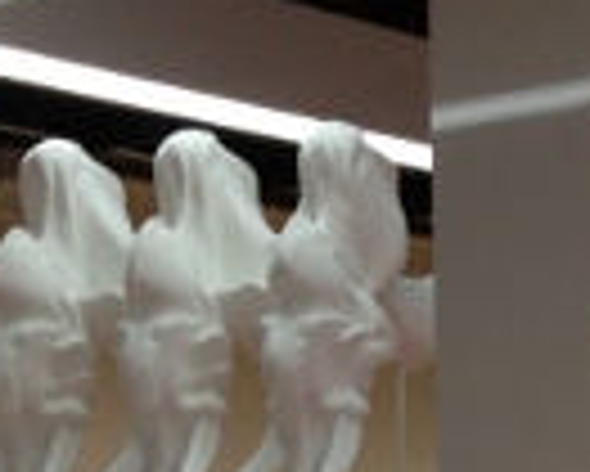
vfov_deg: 9.4
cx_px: 730
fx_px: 2744
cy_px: 809
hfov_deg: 12.0
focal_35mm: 157
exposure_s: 1/20
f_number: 2.4
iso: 80
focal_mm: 4.13
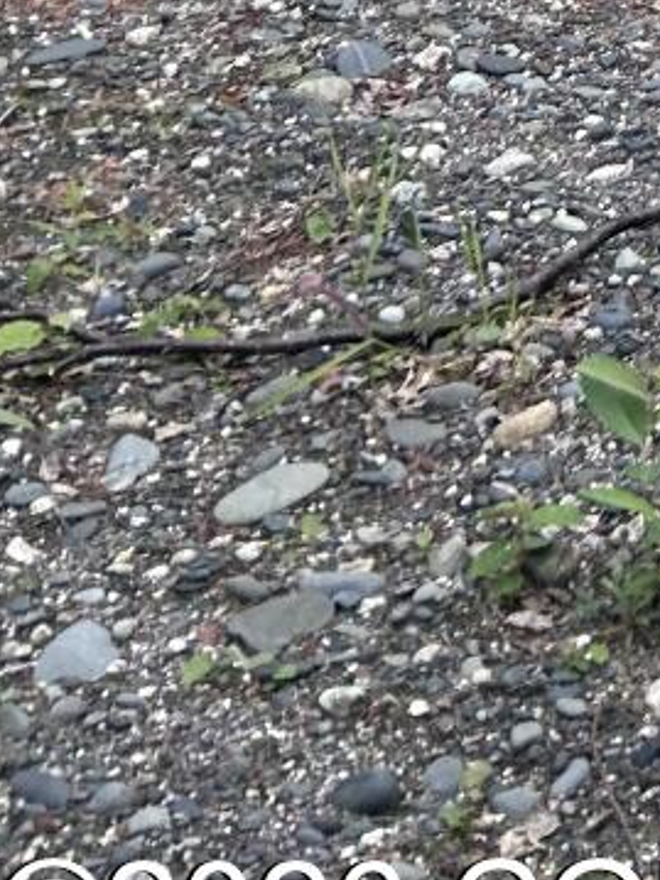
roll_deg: -1.8
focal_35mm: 145
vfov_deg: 11.1
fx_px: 3688
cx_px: 1828
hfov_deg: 8.8
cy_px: -1314
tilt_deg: -0.9
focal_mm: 5.7
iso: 50
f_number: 1.5
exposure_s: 1/932
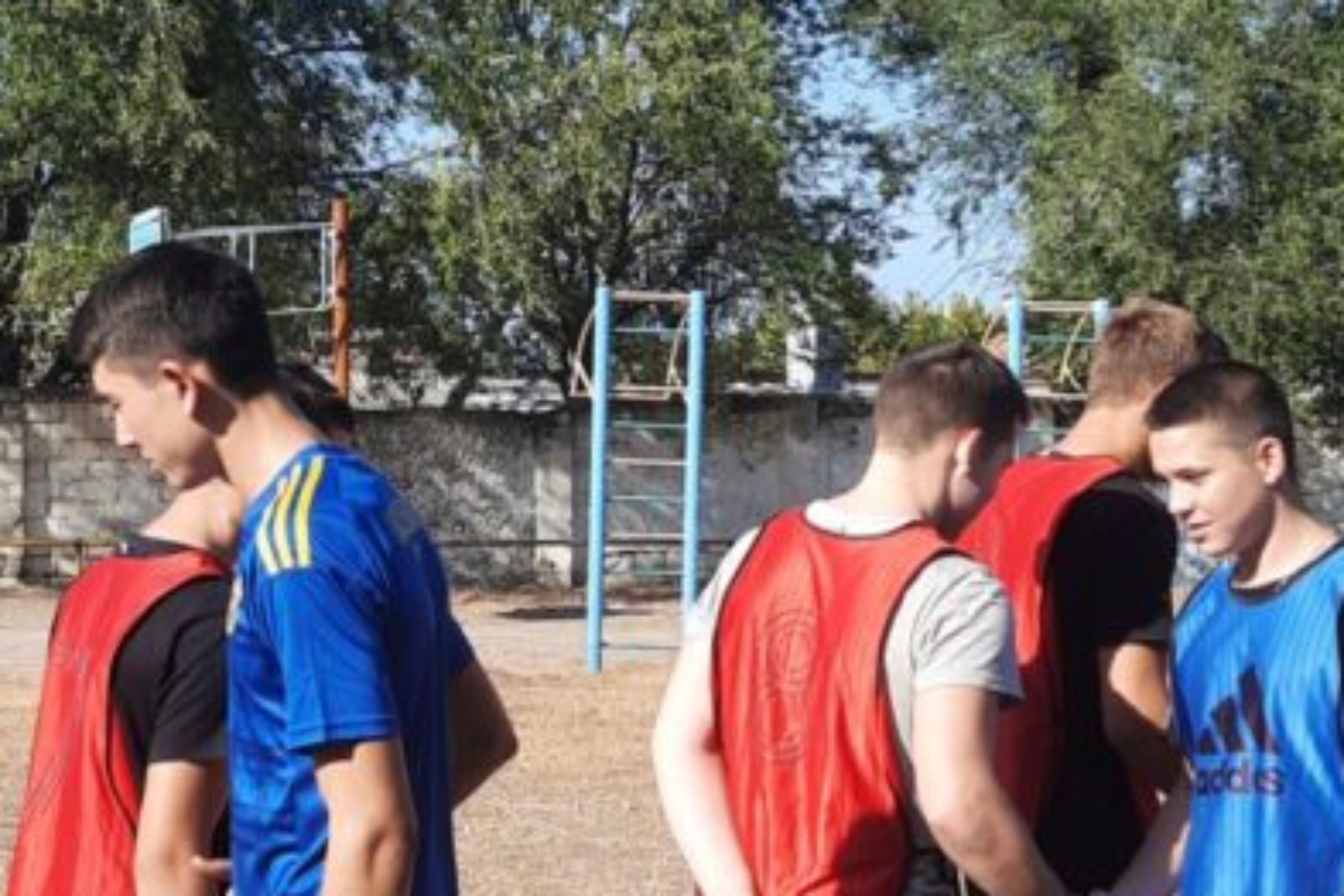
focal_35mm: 65
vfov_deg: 20.4
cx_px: 643
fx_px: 2426
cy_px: 838
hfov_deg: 31.0
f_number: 1.8
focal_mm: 5.23
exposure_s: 1/863
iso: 25
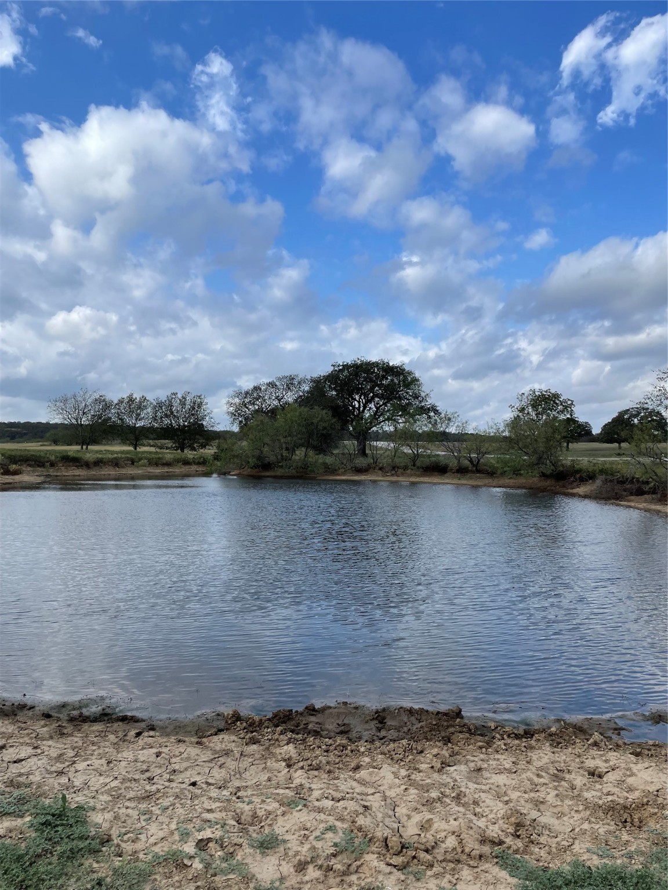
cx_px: 334
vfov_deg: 67.3
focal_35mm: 26
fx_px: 669
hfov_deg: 53.1
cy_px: 445
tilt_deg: +2.3
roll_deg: -1.1
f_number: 1.6
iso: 32
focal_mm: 4.2
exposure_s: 1/3125
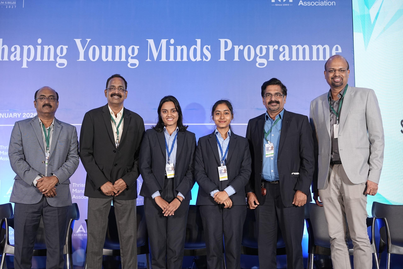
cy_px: 134
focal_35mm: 55
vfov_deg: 24.6
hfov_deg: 36.2
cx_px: 202
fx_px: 616
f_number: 5
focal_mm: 55
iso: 1000
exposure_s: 1/160
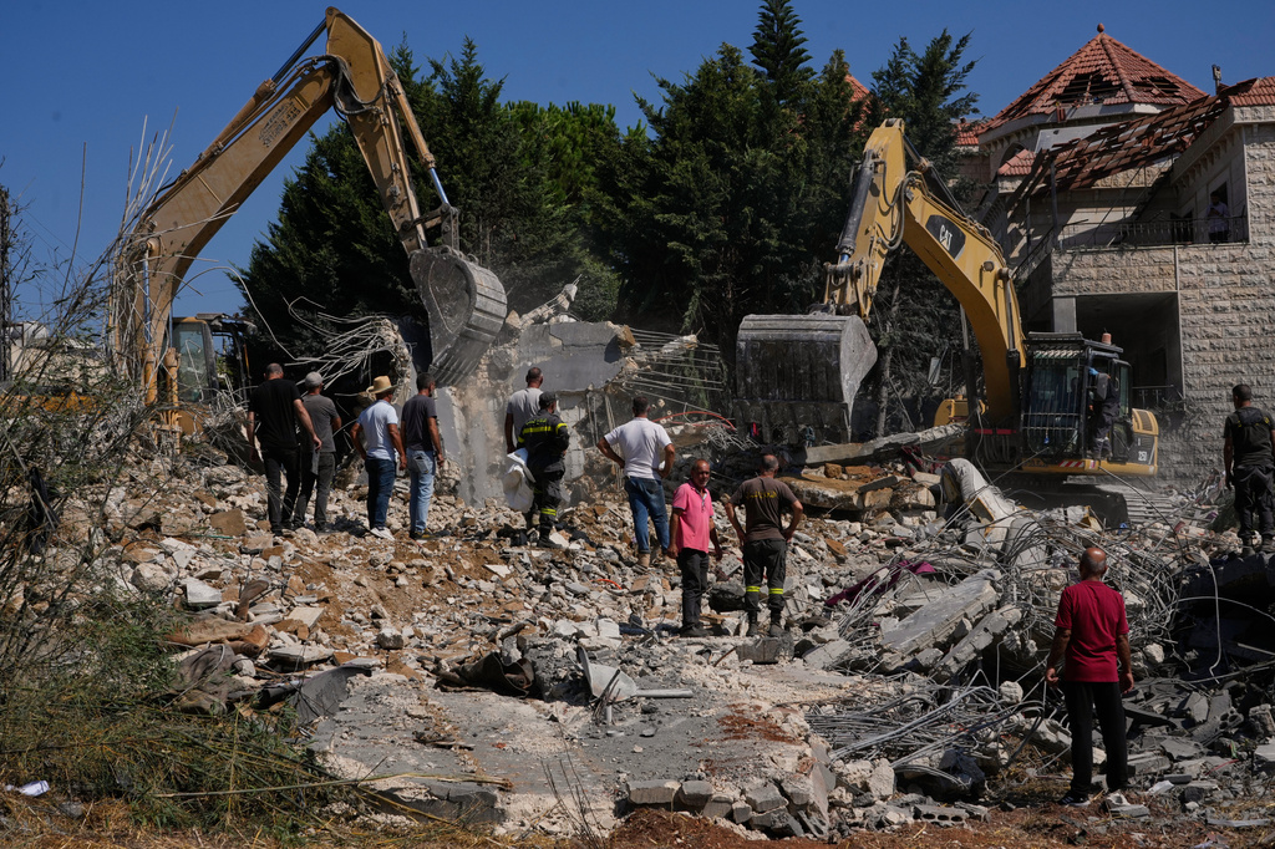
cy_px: 424
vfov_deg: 23.0
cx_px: 638
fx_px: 2089
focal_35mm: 59
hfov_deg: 33.9
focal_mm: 59
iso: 320
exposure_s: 1/1000
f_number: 13
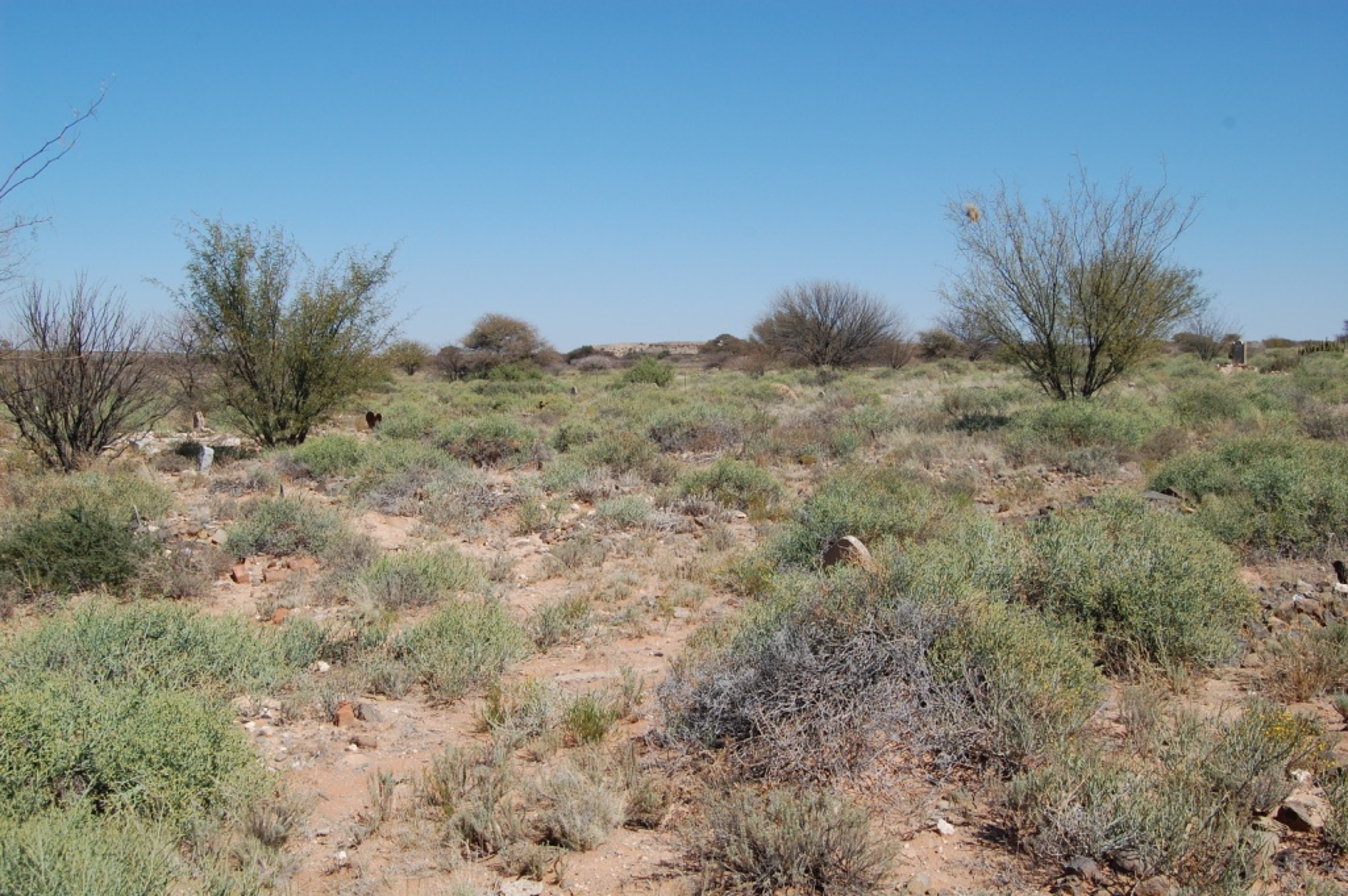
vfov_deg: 36.8
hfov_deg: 53.2
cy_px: 448
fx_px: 1347
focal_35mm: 36
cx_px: 674
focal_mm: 24
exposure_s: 1/320
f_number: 9
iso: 200
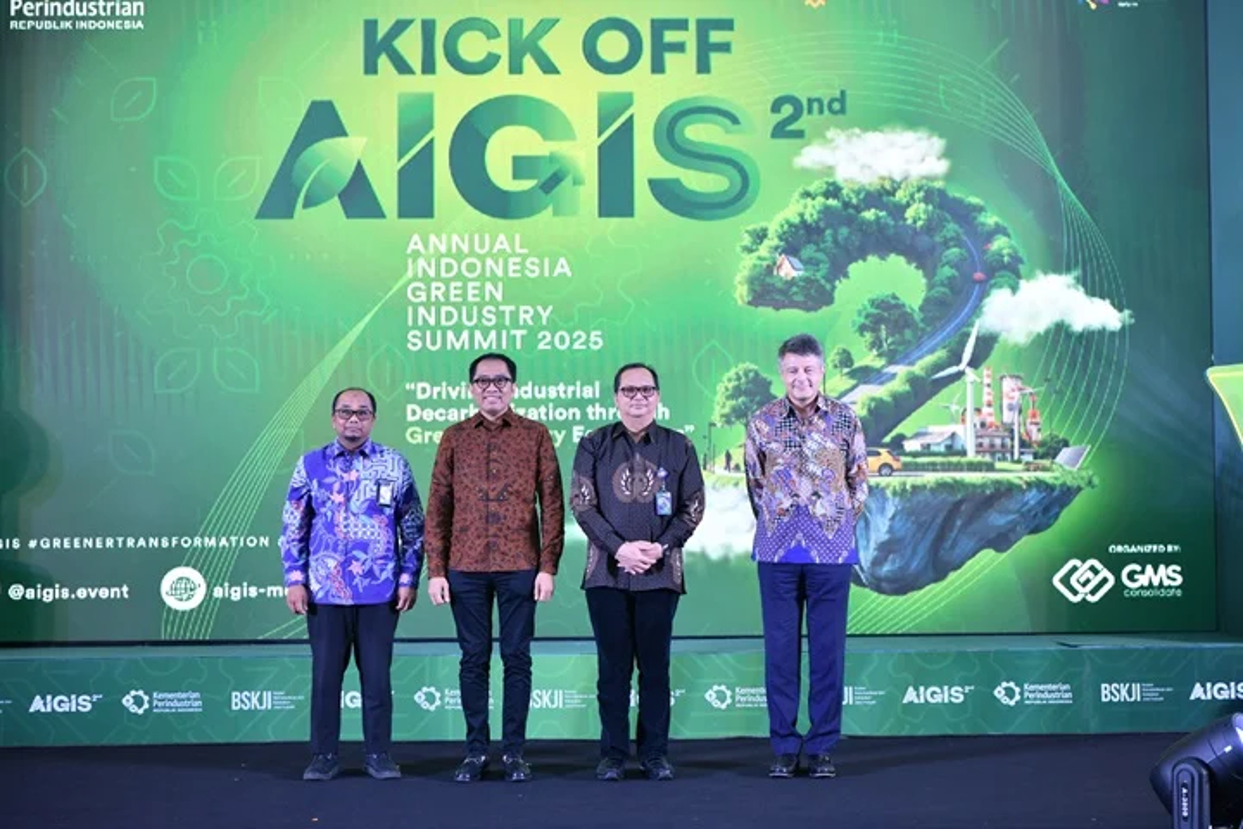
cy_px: 414
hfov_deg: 38.2
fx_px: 1795
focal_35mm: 52
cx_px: 622
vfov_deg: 26.0
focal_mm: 52
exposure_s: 1/60
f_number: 4.5
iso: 640
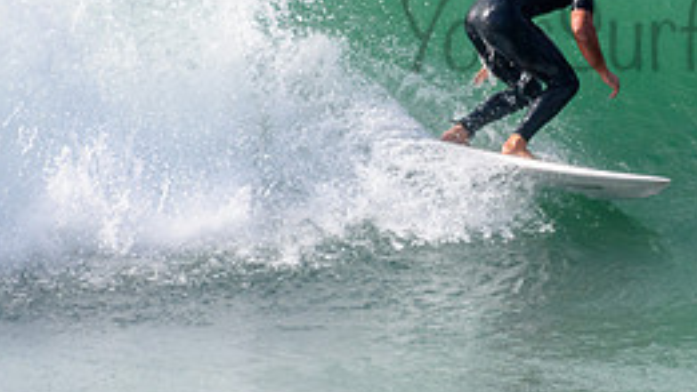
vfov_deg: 0.7
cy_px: 9
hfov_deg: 1.2
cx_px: 676
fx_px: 32316
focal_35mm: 1748
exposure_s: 1/2000
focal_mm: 500
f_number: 5.6
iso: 360
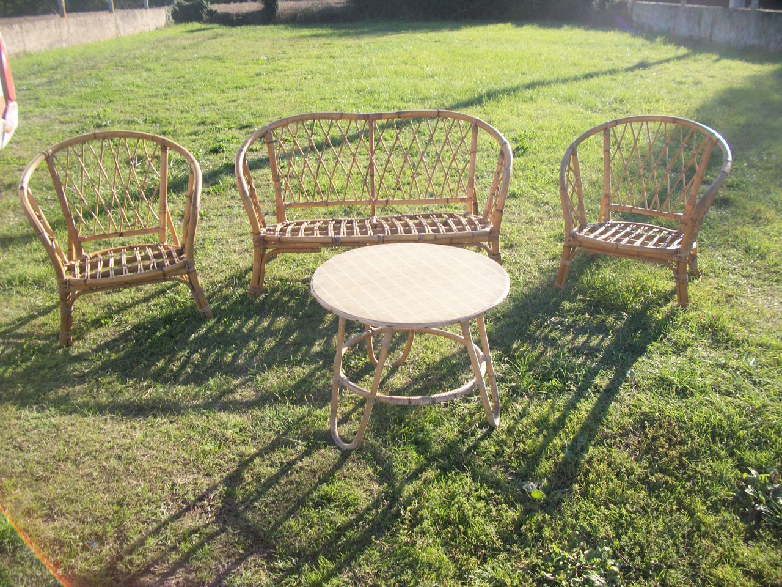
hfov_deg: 56.8
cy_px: 294
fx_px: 723
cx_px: 391
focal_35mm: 32
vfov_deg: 44.2
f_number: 8.8
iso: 80
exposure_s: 1/60
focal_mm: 5.7
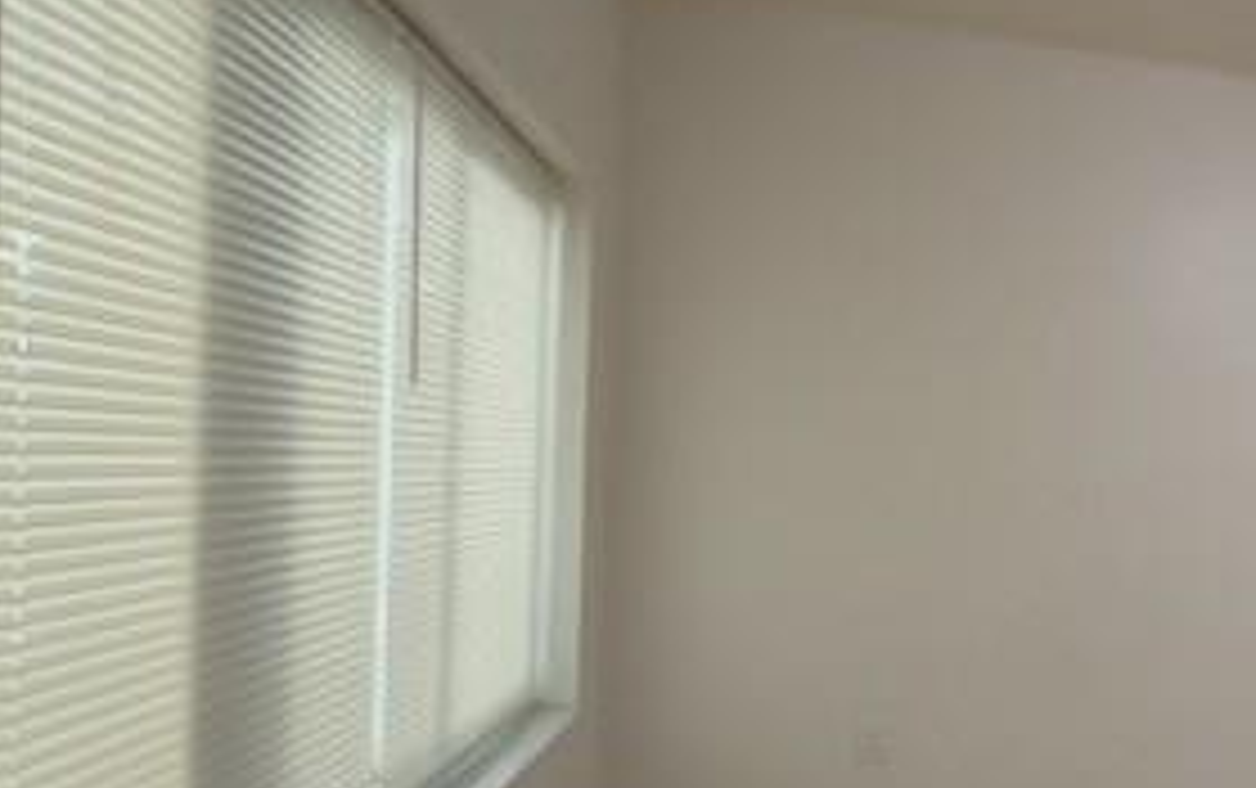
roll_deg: -4.0
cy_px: 518
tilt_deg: -1.4
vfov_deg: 37.0
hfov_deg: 48.1
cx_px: 1220
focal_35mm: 34
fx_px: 1165
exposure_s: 1/60
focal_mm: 2.22
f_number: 2.2
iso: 250
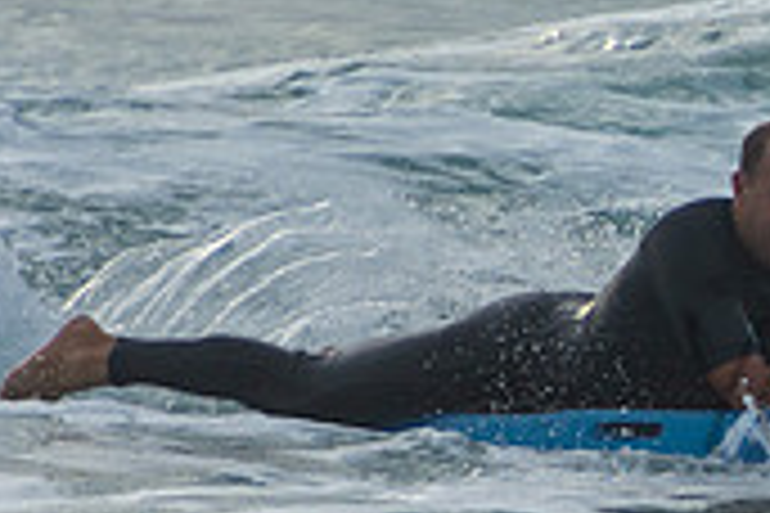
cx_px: 1148
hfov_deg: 1.0
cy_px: 344
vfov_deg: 0.7
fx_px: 43523
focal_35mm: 2035
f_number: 5.6
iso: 220
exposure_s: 1/1000
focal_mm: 400
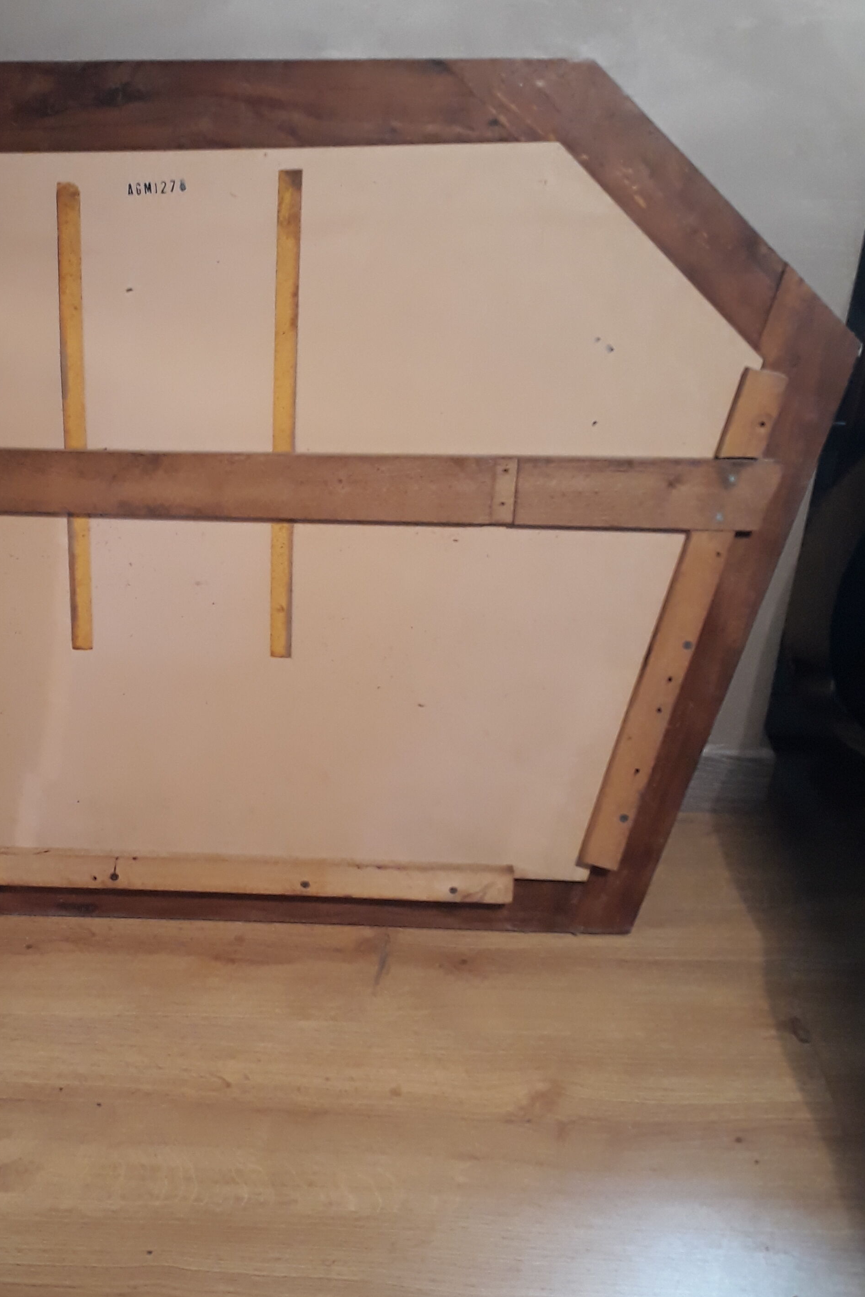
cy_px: 624
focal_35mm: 41
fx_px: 1477
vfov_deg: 47.4
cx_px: 162
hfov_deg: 31.7
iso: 200
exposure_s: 1/17
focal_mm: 3.6
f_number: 1.9
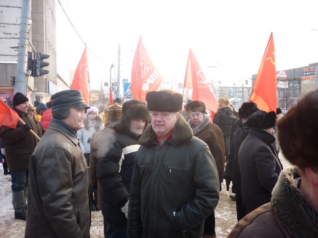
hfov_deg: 55.4
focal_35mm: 33
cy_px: 119
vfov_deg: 42.9
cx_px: 159
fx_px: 303
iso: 160
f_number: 2.8
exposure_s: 1/250
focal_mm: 5.5
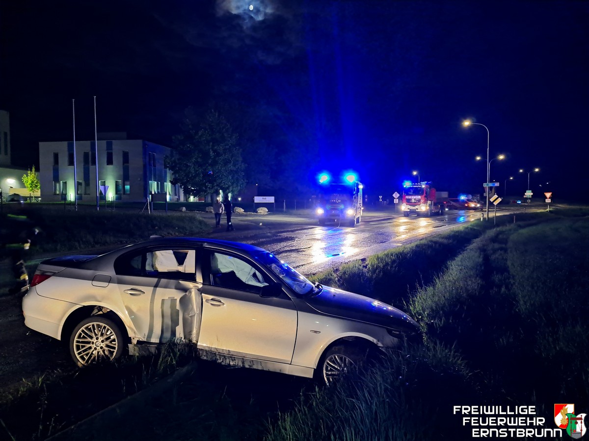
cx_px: 294
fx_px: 408
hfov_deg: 71.6
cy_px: 220
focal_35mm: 24
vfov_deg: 56.8
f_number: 1.8
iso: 1250
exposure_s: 1/20
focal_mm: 5.23
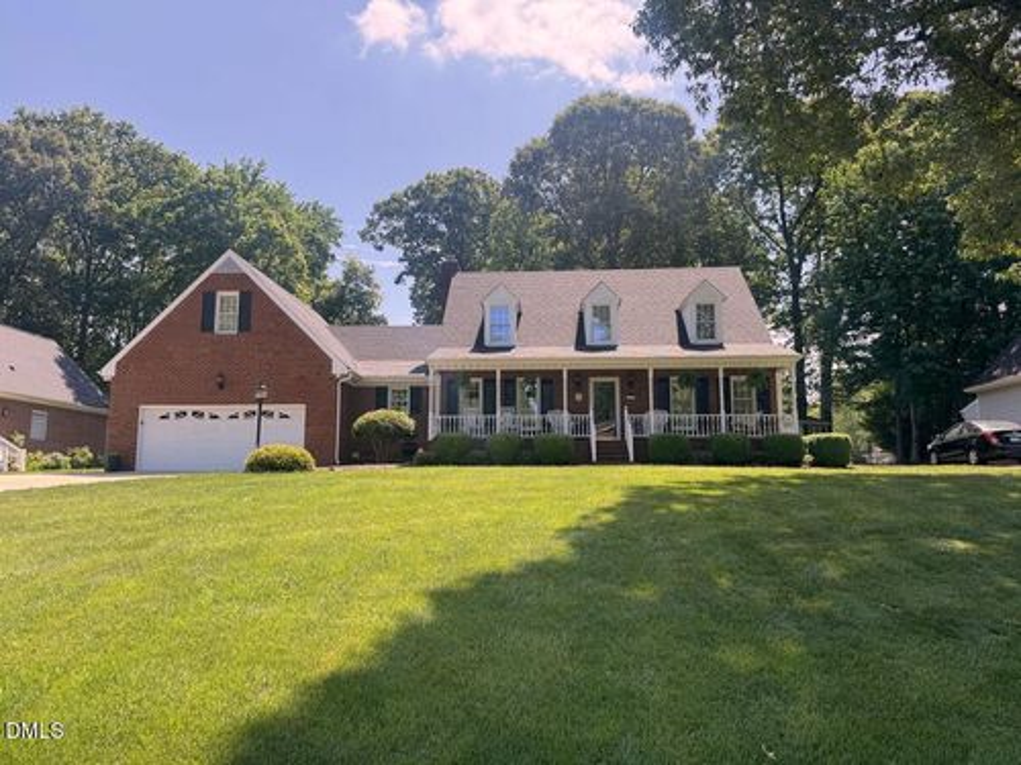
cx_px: 510
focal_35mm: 24
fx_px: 708
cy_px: 382
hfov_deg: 71.6
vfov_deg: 56.8
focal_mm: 6.76
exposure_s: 1/1637
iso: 80
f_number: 1.78
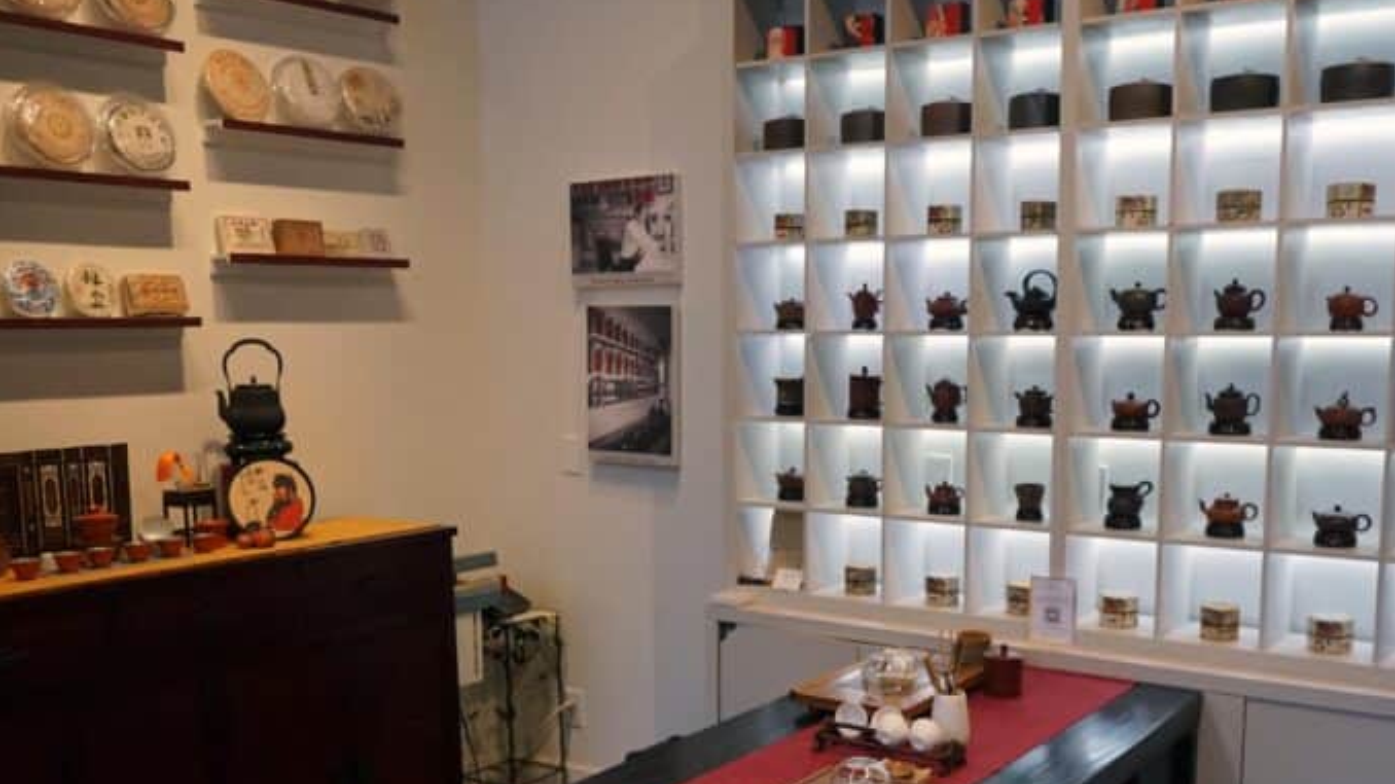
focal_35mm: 38
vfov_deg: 31.0
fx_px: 1405
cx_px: 699
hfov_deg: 52.8
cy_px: 514
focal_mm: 24
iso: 2000
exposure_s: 1/400
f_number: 4
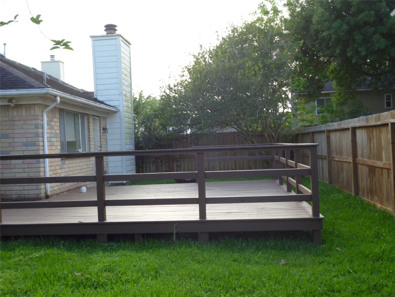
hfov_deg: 45.8
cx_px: 198
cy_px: 148
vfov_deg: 35.1
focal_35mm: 41
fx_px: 468
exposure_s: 1/80
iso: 100
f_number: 3.7
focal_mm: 7.3
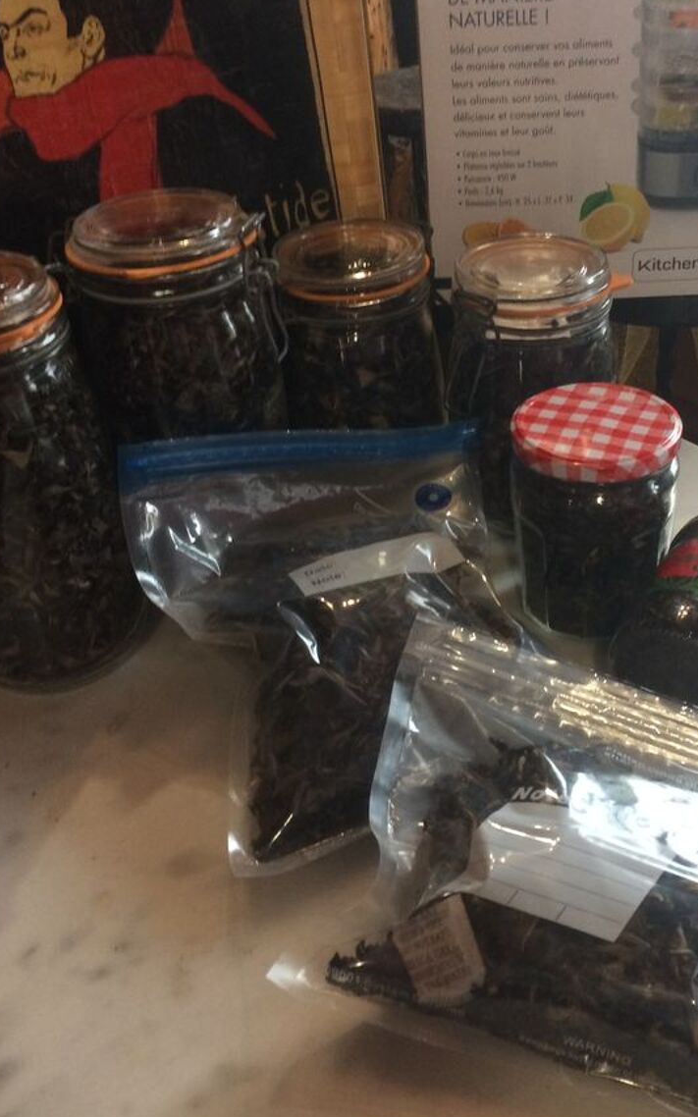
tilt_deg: -37.6
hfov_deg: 35.1
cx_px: 450
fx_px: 1096
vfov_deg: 54.0
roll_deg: -0.6
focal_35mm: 36
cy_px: 521
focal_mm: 4.15
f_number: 2.2
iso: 160
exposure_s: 1/33
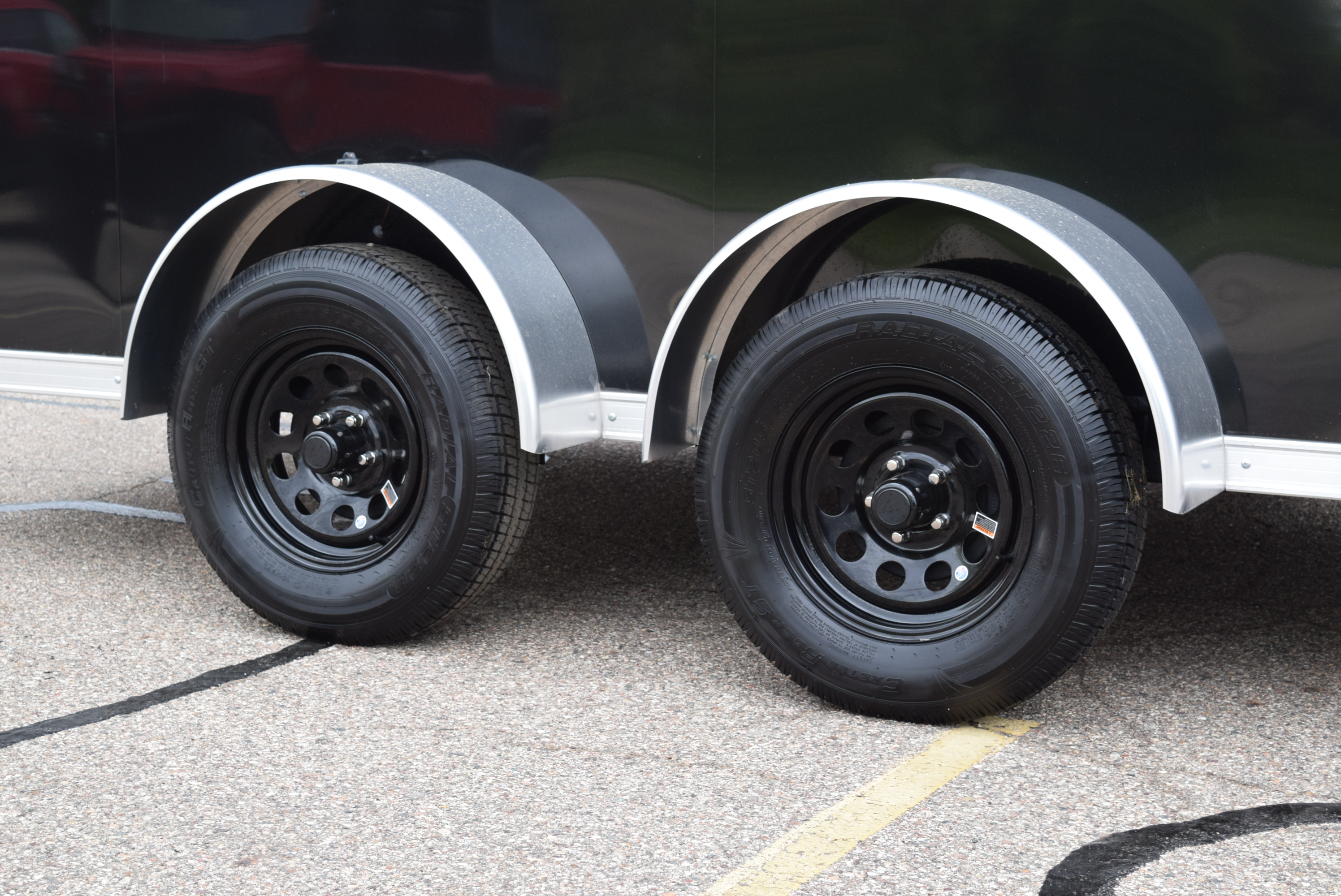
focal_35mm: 60
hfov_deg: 33.4
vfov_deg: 22.7
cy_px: 448
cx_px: 670
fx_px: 2237
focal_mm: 40
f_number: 6.3
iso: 400
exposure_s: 1/160
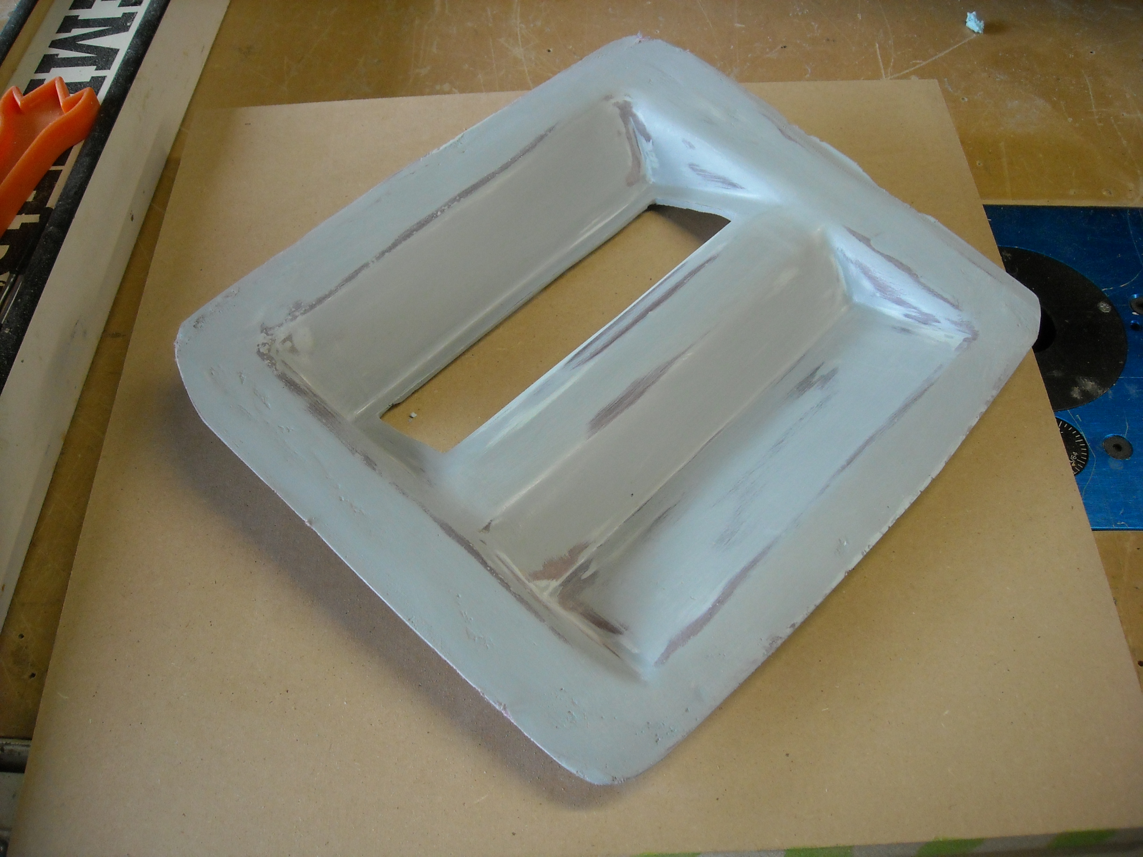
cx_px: 572
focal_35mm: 35
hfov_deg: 52.6
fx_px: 1156
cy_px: 428
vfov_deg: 40.7
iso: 227
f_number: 2.8
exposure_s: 1/60
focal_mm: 5.7
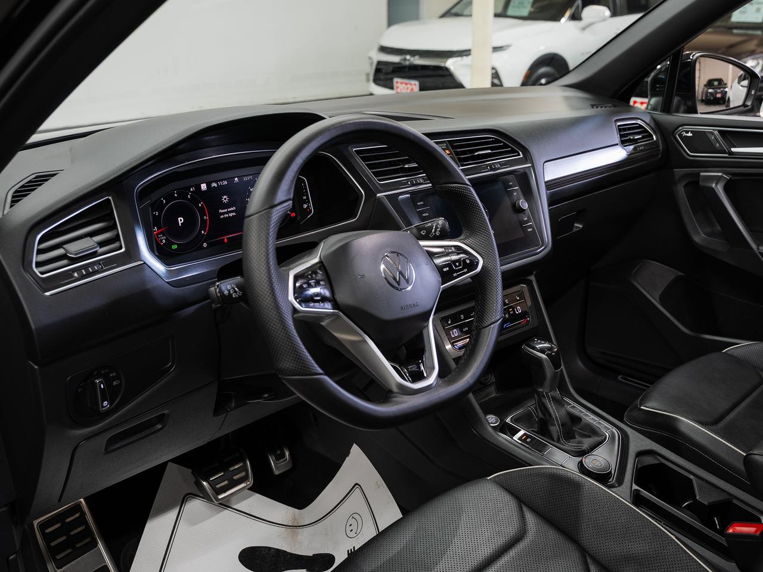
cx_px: 421
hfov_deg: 52.6
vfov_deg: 40.7
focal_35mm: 35
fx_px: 771
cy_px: 286
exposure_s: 1/3
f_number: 5.6
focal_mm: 32
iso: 100
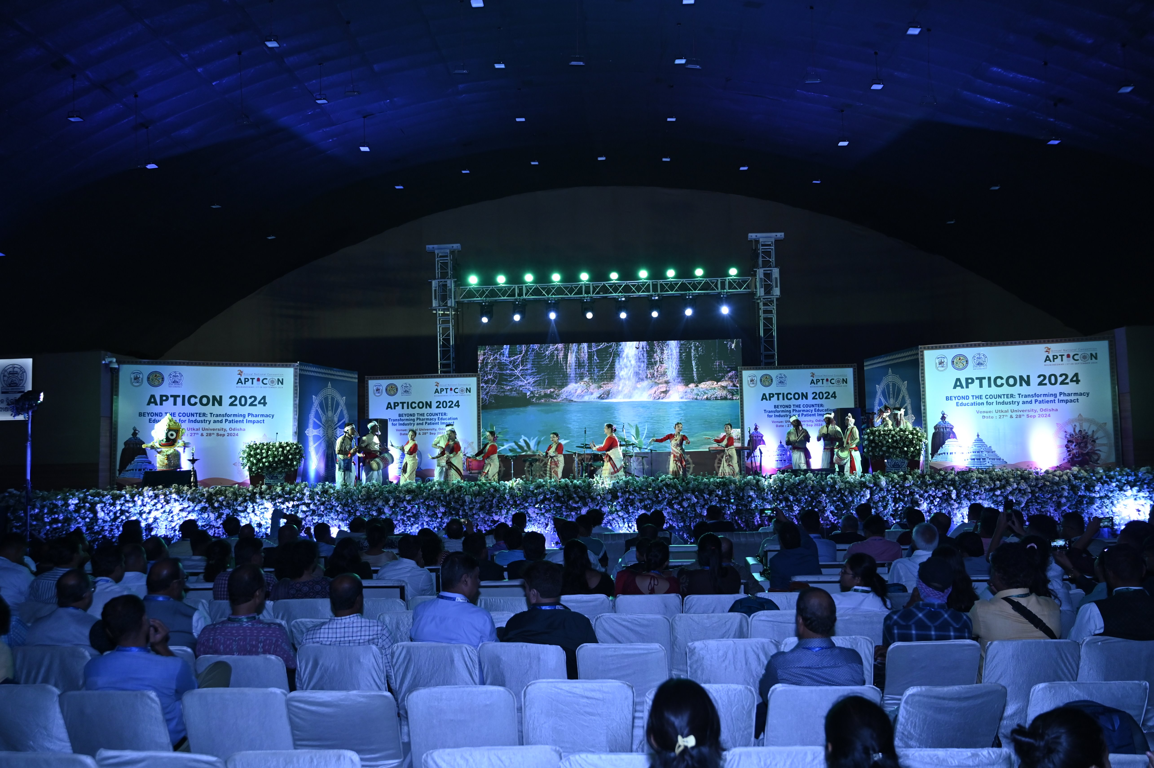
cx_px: 577
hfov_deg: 62.0
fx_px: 961
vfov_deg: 43.6
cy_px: 384
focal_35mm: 30
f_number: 4
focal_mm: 30
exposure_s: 1/200
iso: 1250
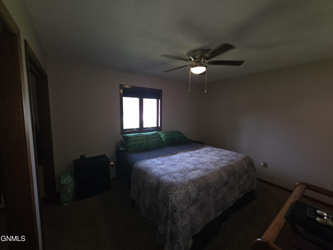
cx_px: 166
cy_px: 125
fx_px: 125
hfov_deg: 106.2
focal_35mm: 13
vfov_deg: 89.9
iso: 80
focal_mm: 2.2
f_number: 1.9
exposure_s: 1/60
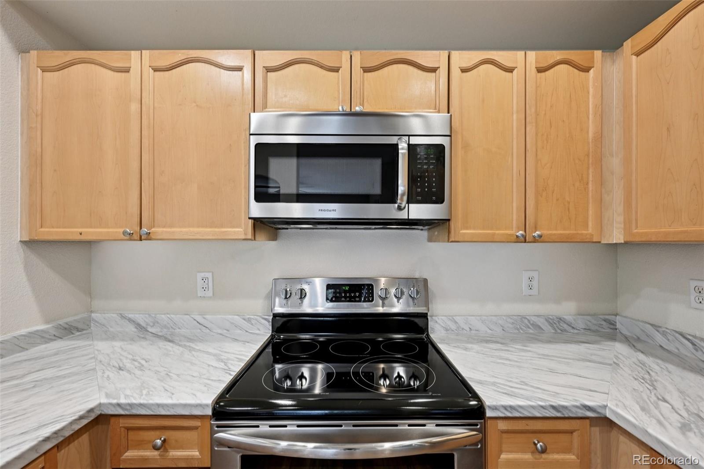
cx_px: 352
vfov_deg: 81.2
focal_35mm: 14
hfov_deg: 104.3
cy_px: 234
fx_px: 274
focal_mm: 14
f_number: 13
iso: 400
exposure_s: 1/4
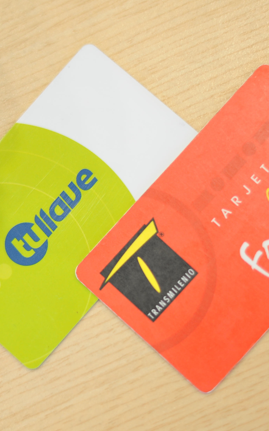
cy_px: 226
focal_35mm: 98
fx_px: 1150
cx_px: 51
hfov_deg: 13.3
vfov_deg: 21.2
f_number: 1.4
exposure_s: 1/200
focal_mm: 50
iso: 640
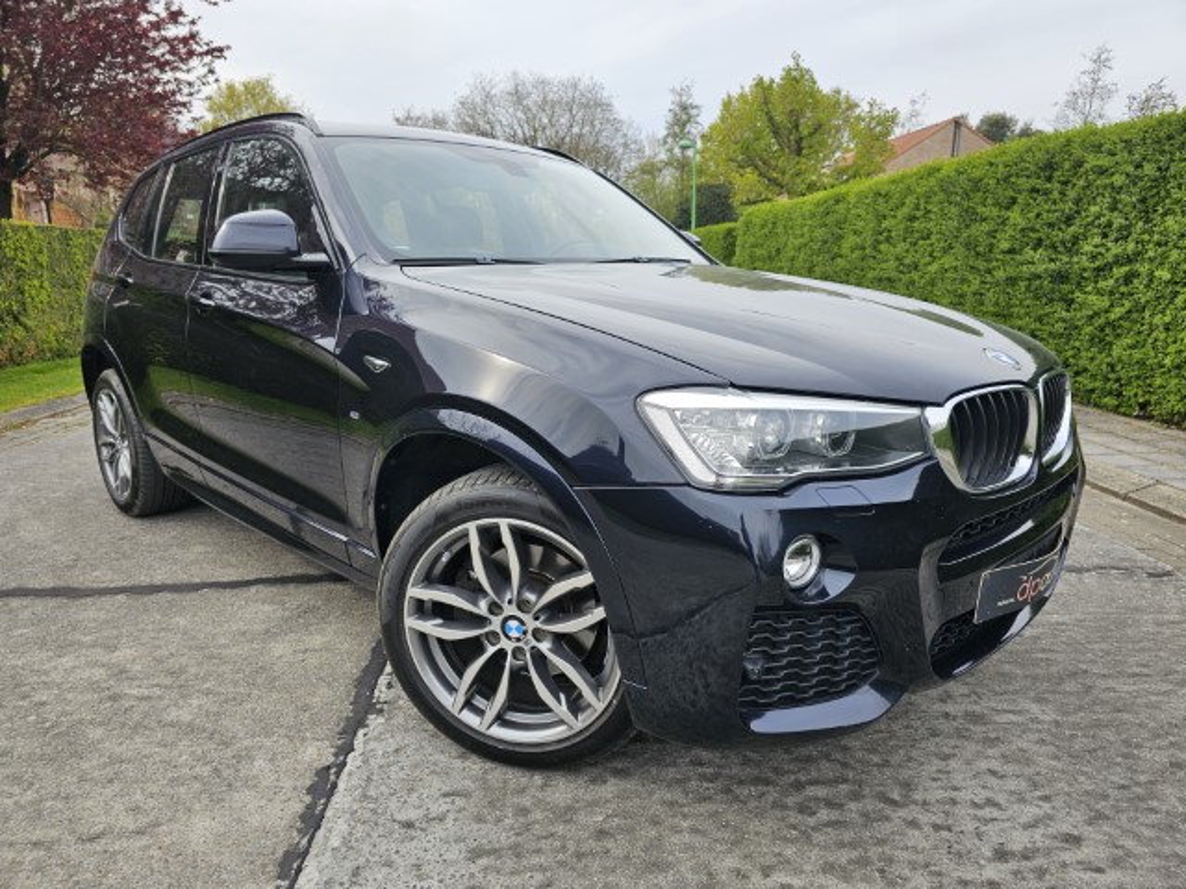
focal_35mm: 23
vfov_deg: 58.9
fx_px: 788
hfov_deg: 73.9
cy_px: 444
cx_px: 593
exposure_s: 1/206
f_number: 1.7
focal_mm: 6.3
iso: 10
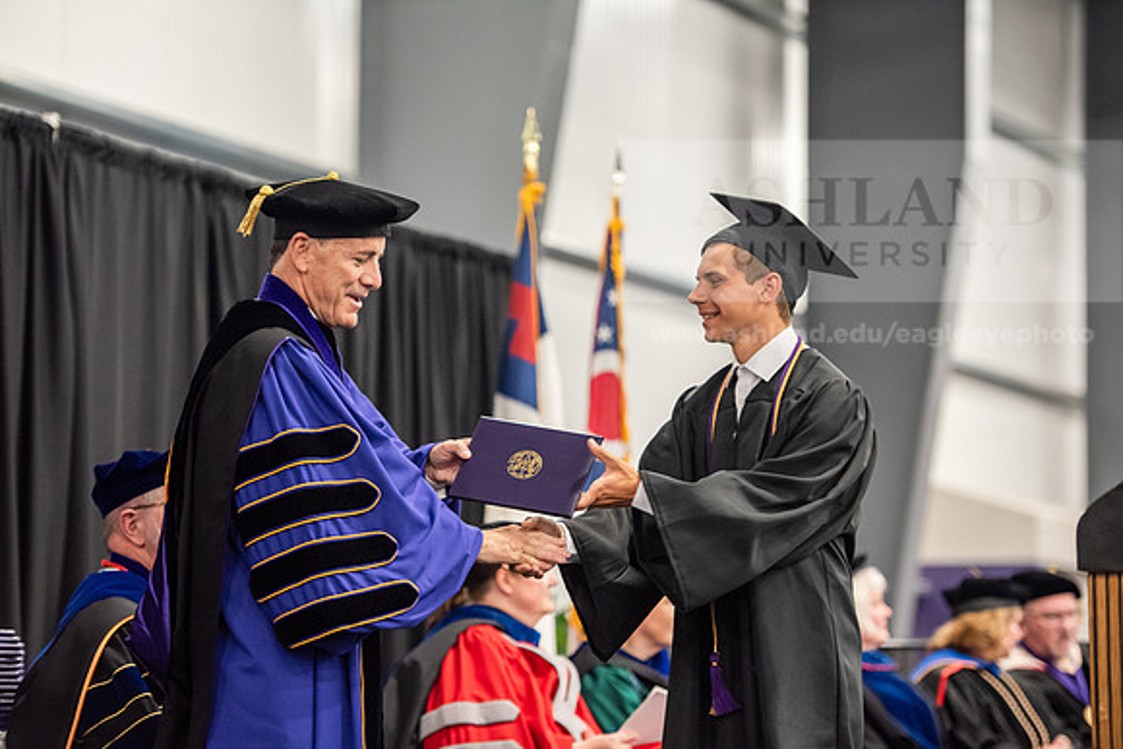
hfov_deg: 17.1
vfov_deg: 11.4
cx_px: 562
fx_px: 3744
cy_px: 374
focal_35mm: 120
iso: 3200
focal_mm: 120
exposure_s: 1/200
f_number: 3.2
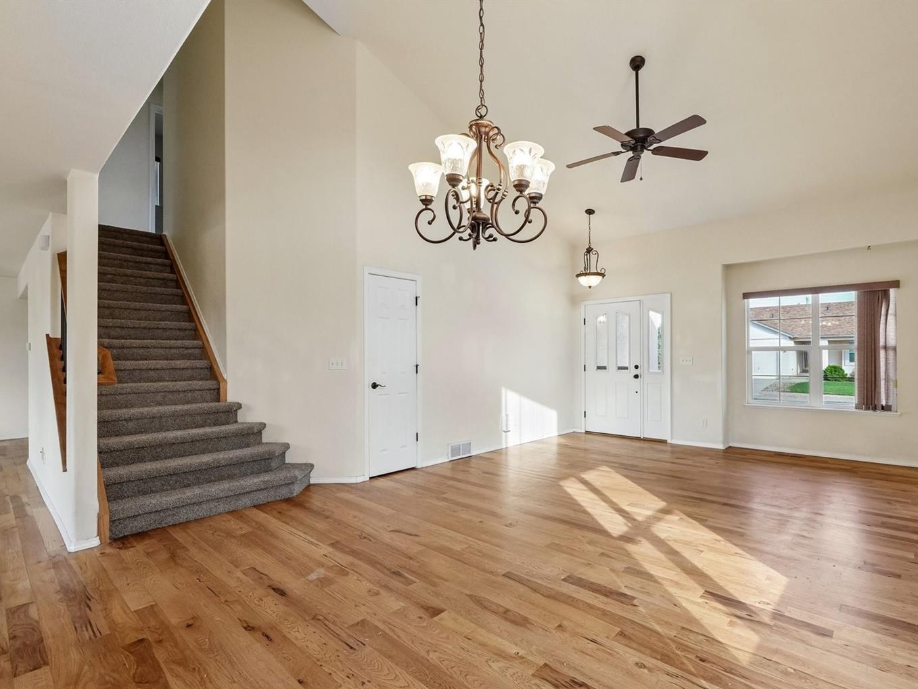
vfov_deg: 72.0
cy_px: 359
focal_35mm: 18
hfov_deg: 88.1
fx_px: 473
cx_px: 486
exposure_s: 1/80
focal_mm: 10.5
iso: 800
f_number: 8
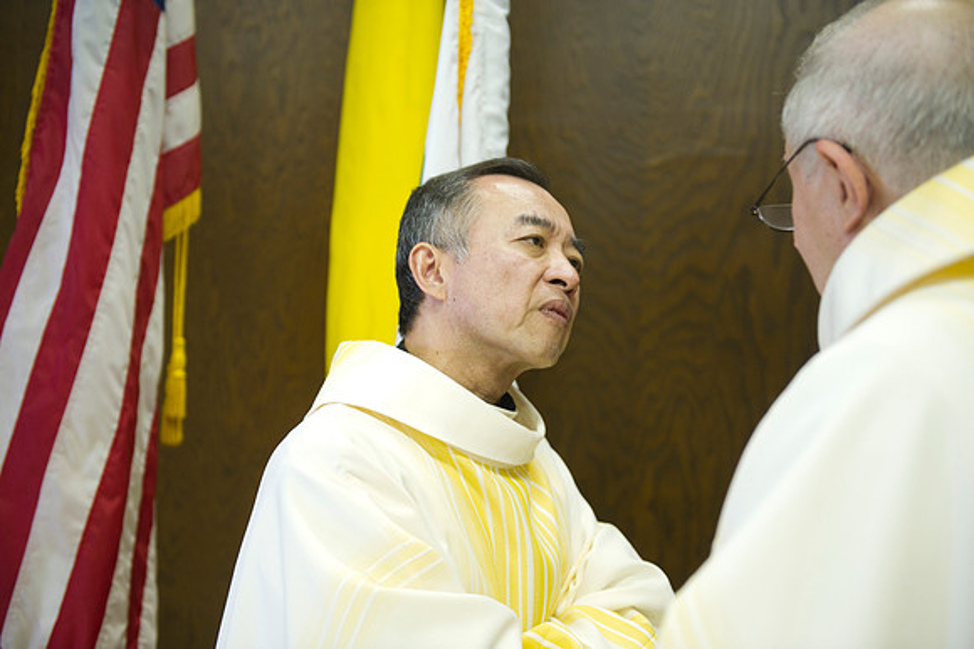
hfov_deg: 39.6
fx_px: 1352
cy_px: 324
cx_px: 487
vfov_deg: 27.0
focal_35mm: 50
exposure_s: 1/100
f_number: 2.8
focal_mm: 50
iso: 2000
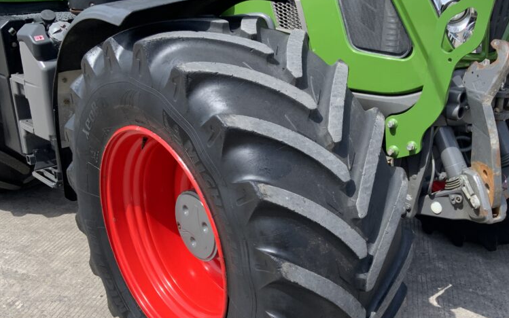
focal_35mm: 42
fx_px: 583
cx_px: 281
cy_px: 208
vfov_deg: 30.3
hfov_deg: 47.1
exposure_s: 1/709
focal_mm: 3
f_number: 1.8
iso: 16
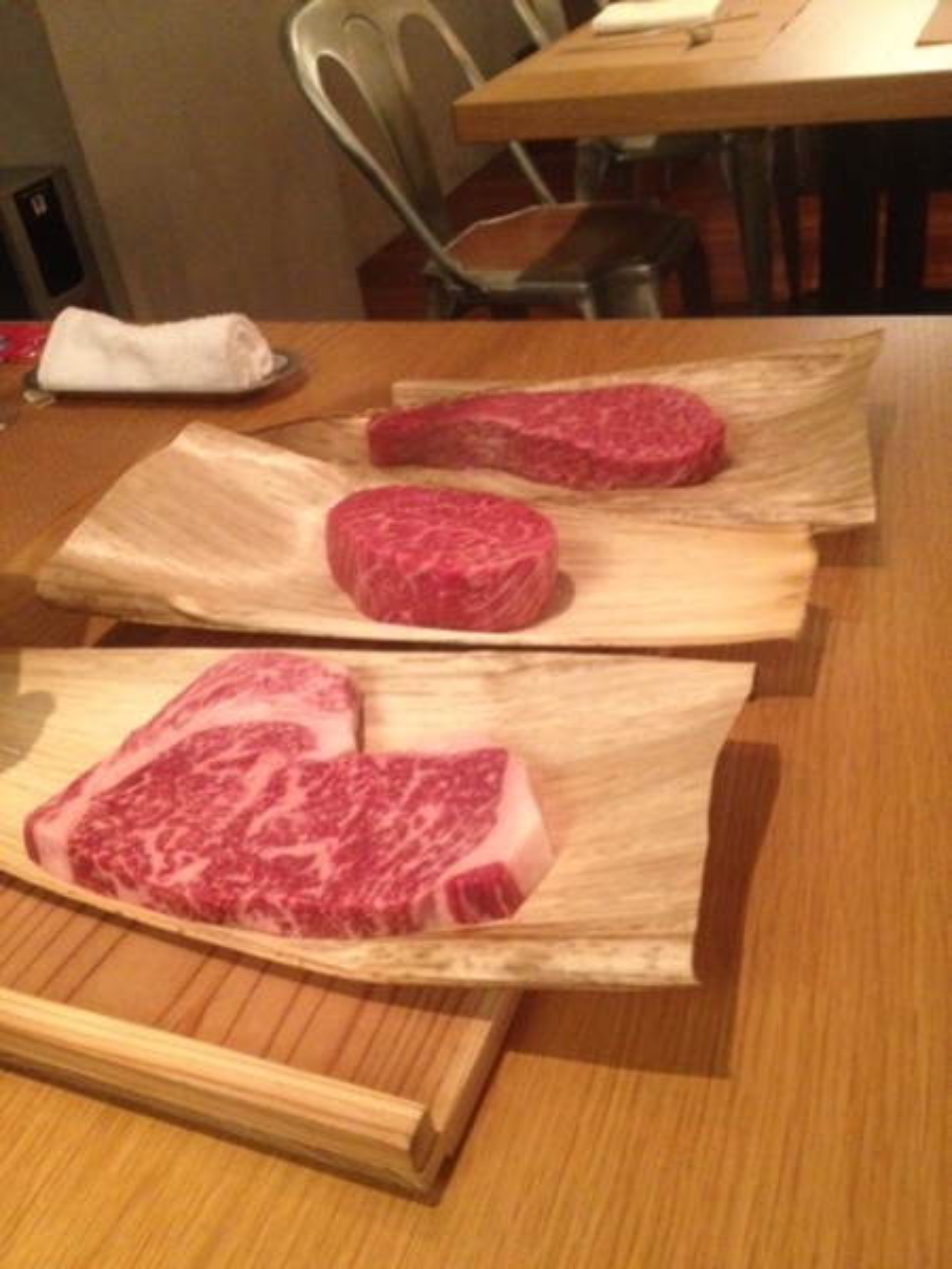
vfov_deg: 52.6
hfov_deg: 40.7
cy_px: 634
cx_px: 476
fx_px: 1283
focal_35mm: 35
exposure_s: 1/20
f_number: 2.4
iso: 400
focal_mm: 4.28
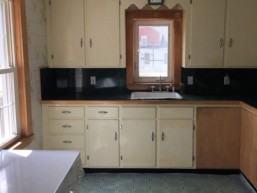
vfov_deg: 40.6
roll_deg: -0.4
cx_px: 132
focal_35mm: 35
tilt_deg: -6.6
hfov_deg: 52.6
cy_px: 84
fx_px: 260
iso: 32
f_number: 2.2
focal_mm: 4.15
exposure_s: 1/170
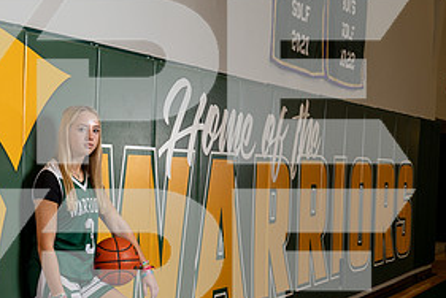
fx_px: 843
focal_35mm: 68
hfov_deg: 28.0
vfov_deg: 19.7
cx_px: 11
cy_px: 273
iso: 250
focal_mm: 33
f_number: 4
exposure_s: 1/250
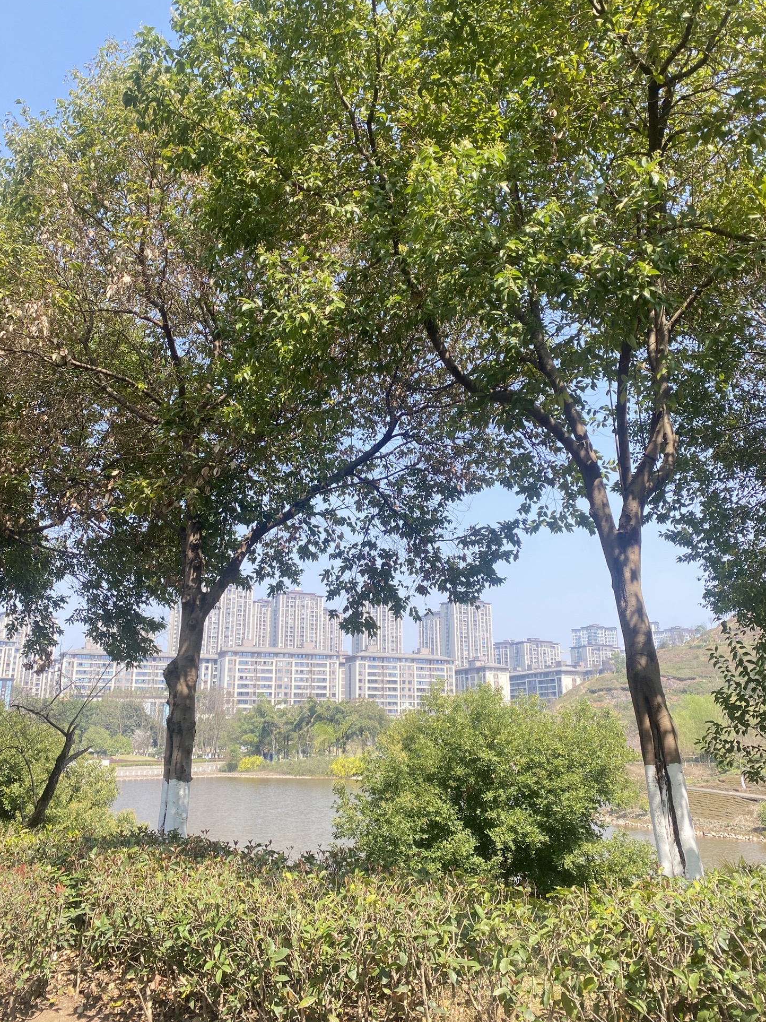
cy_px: 498
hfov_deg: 51.3
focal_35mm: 27
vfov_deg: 65.3
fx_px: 797
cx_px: 387
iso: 32
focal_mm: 4.25
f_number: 1.8
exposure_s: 1/633
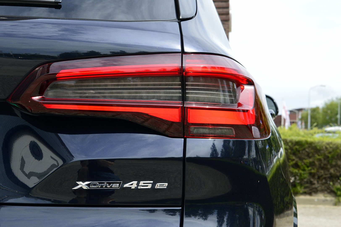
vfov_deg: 19.7
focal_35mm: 69
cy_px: 114
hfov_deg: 29.3
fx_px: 653
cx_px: 170
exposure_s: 1/320
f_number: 10
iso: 400
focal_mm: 46
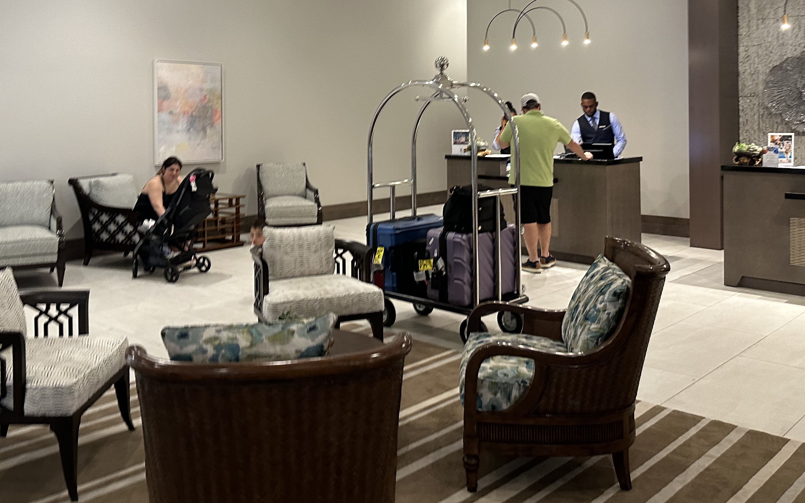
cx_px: 366
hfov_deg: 55.2
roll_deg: +1.3
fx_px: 768
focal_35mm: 35
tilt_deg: +2.0
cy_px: 117
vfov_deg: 35.4
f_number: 1.78
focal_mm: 6.86
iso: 320
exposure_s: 1/60
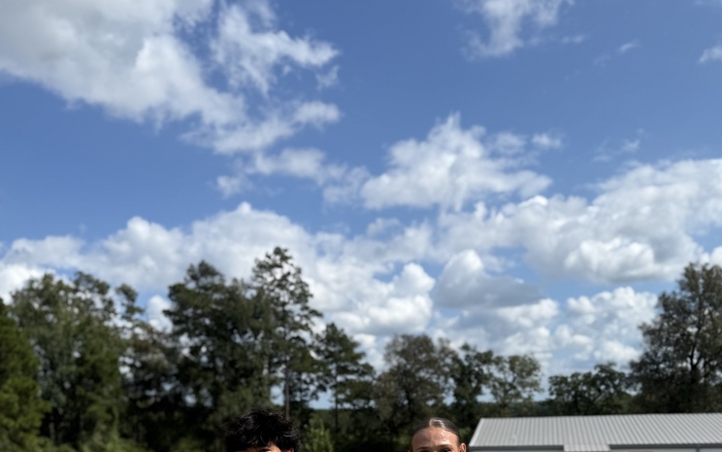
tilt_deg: -6.4
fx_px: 689
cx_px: 359
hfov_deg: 55.3
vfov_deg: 32.4
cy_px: 485
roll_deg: +1.3
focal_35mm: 35
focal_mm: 6.76
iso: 80
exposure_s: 1/5319
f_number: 1.78
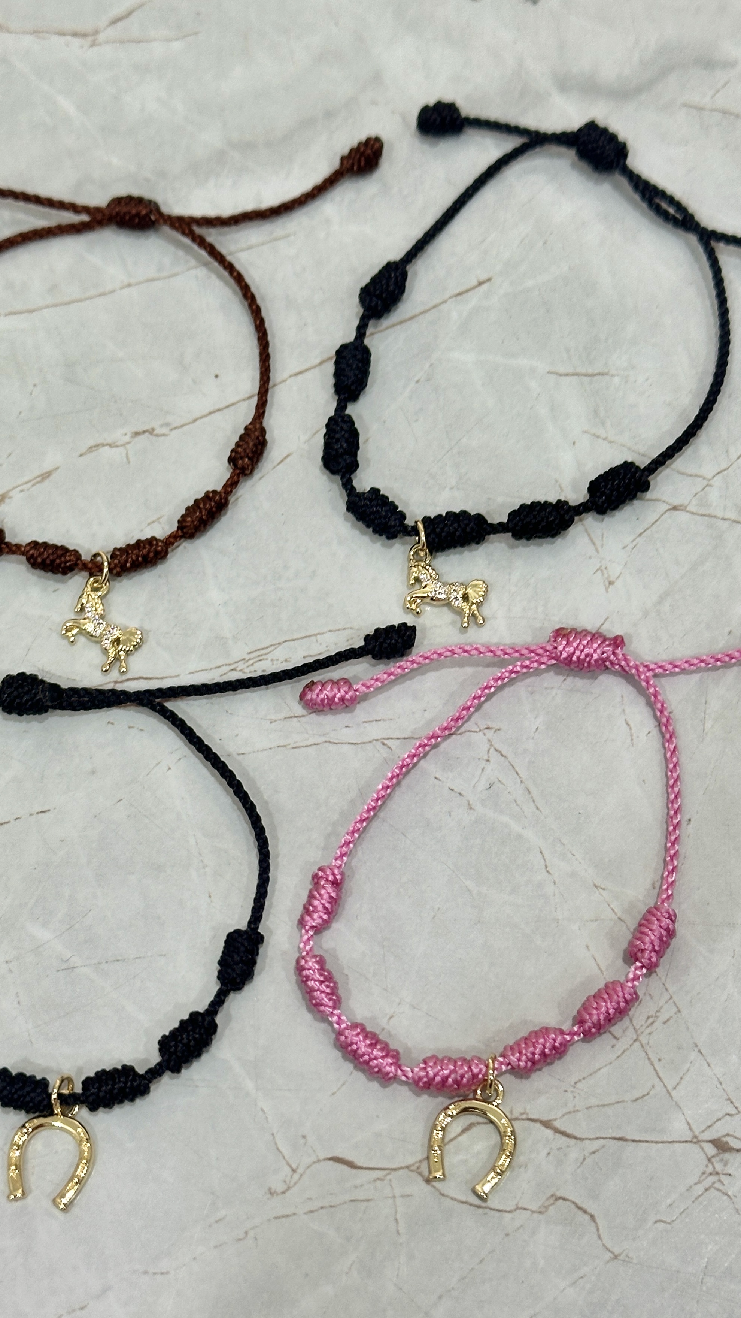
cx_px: 306
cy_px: 664
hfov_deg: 22.6
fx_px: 1851
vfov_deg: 39.2
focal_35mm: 53
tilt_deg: -66.7
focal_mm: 6.86
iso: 100
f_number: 1.78
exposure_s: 1/60
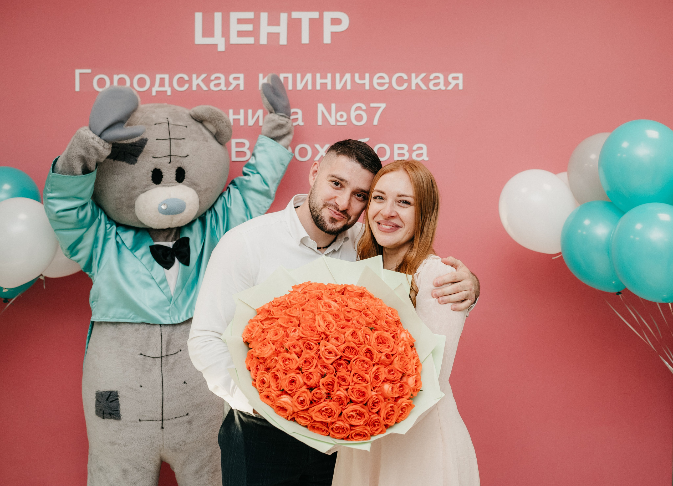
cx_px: 382
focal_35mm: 39
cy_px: 231
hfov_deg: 48.6
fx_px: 743
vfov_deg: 36.2
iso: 640
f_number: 4
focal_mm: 35
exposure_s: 1/160
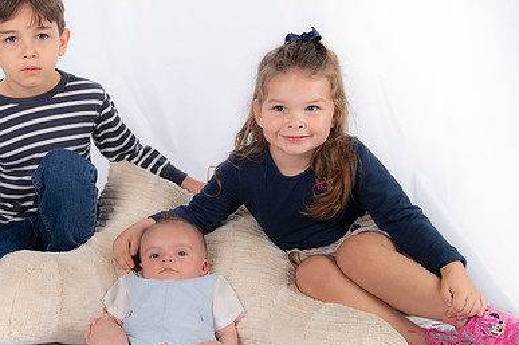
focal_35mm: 57
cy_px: 203
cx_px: 154
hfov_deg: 34.6
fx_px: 821
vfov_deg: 23.7
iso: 100
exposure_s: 1/250
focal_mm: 38
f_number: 5.6
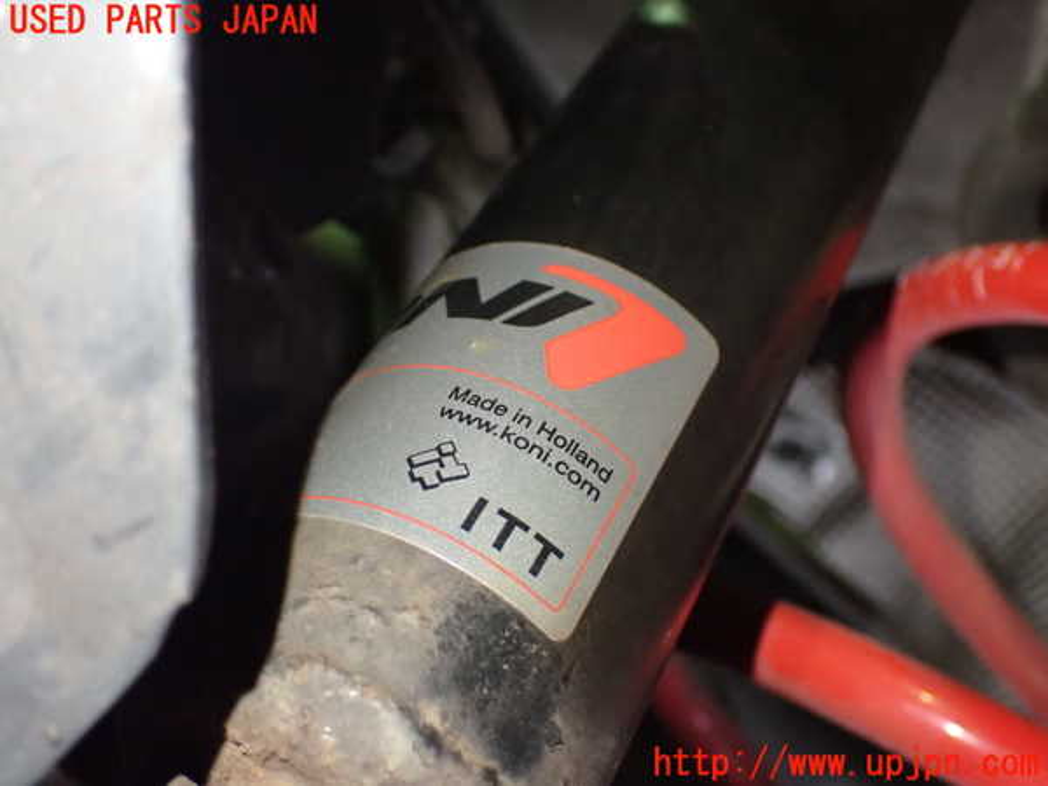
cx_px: 524
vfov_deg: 30.9
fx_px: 1423
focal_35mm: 47
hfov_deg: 40.4
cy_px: 393
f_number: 3.1
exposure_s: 1/50
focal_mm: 8.4
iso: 1250
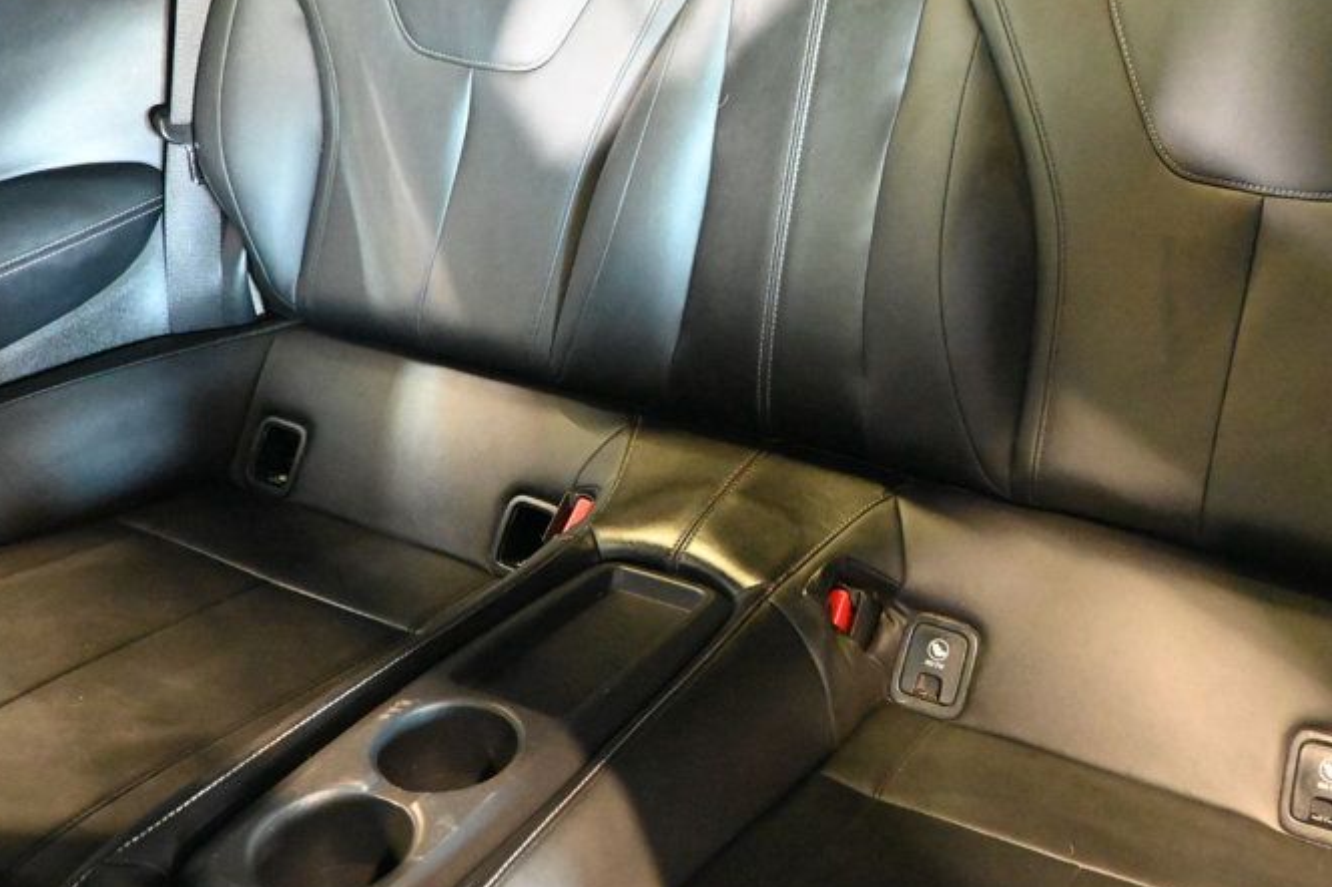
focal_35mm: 37
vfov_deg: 35.6
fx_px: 1368
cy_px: 313
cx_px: 853
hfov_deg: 51.2
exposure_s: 1/6
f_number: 3.5
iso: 12800
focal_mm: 16
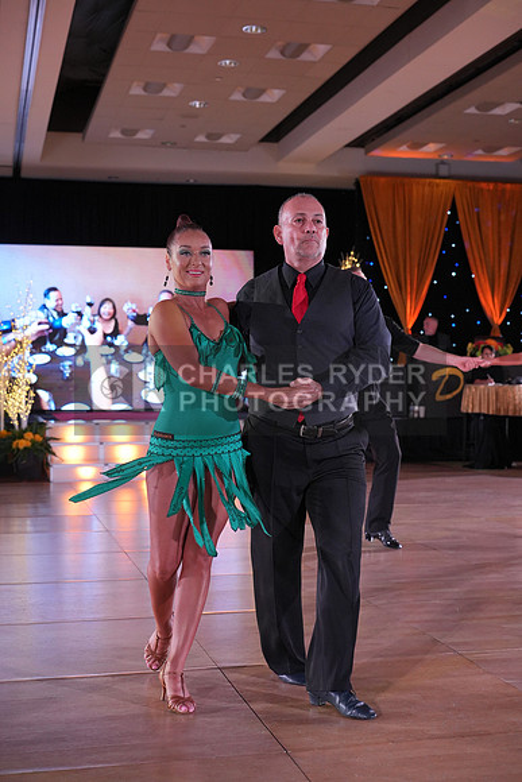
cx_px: 261
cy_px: 391
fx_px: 1087
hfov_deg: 27.0
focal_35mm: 50
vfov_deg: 39.6
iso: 1600
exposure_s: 1/400
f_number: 4
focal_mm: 50
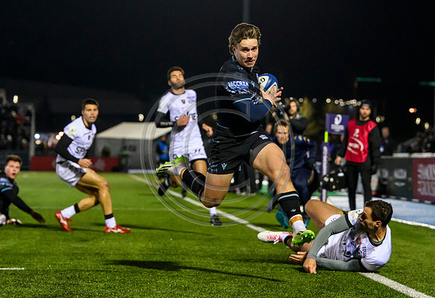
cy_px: 175
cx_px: 212
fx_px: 1862
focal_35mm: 153
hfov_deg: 13.3
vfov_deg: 9.2
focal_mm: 85
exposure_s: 1/1250
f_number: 3.2
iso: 6400
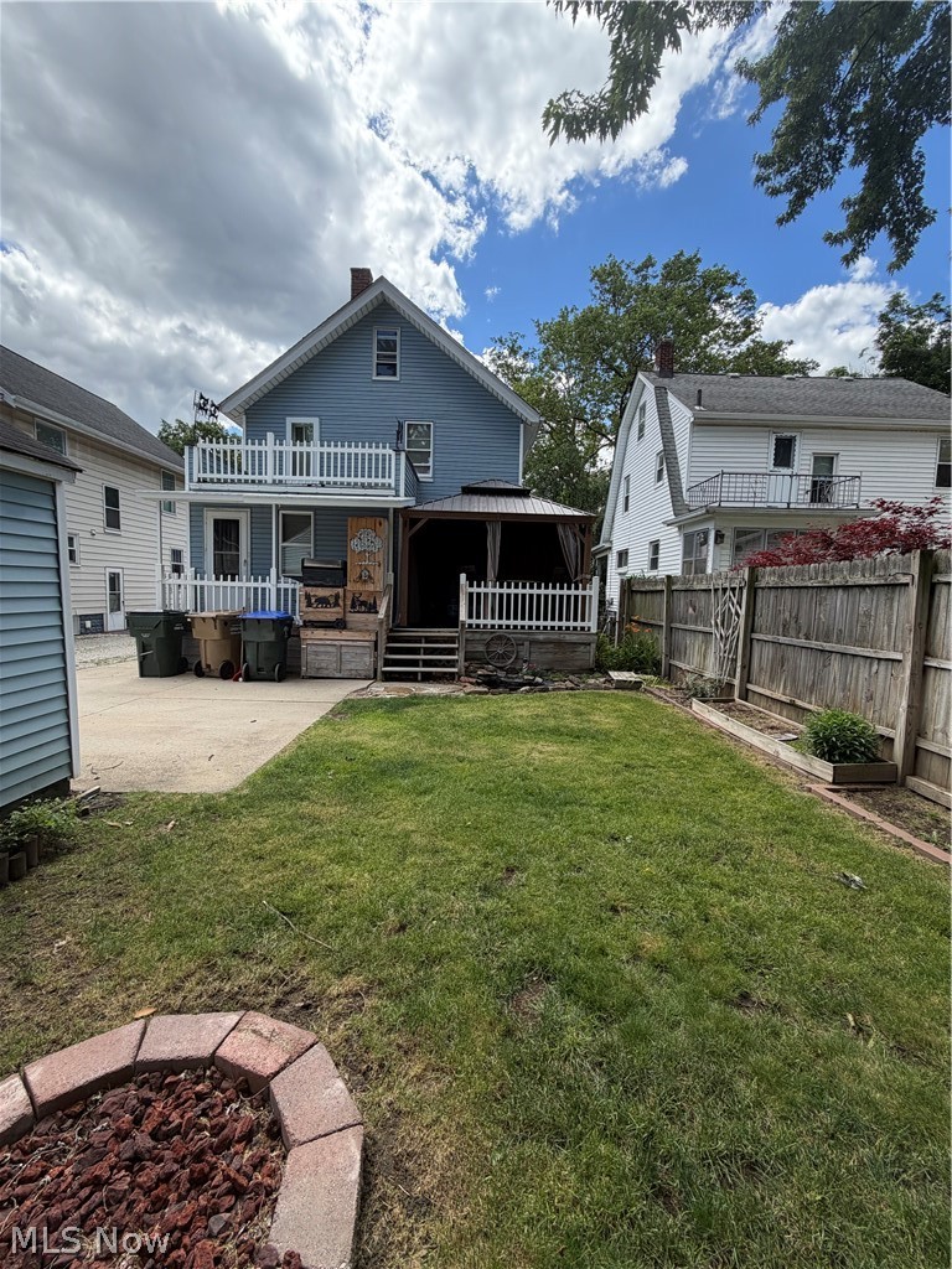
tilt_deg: -4.1
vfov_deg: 102.1
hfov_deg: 85.7
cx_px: 476
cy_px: 634
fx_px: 513
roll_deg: -1.2
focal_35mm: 14
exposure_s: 1/742
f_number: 2.2
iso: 40
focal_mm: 2.22
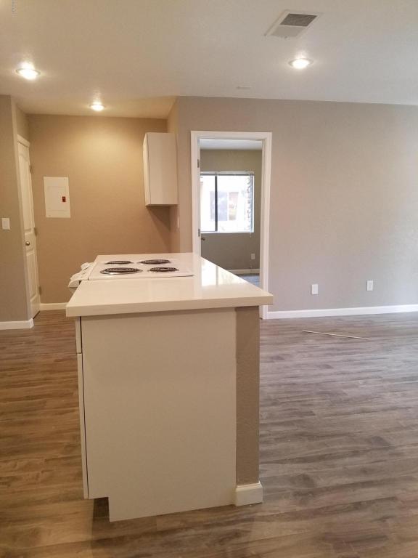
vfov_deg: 67.3
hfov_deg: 53.1
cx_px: 209
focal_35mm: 26
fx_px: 419
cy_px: 279
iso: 200
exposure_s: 1/60
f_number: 1.7
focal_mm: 4.2
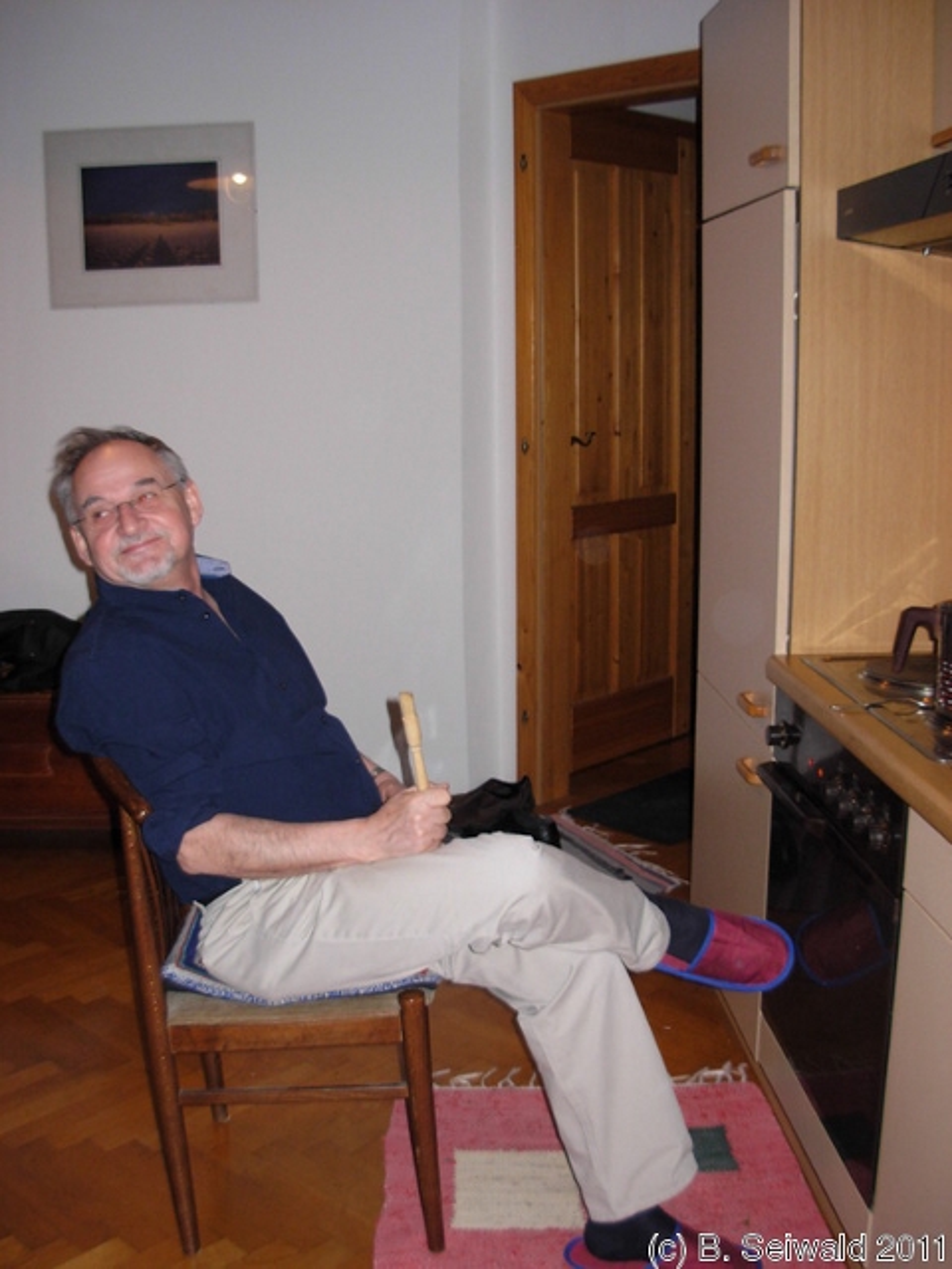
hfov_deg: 37.7
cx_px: 476
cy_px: 634
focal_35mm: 38
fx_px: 1393
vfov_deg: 49.0
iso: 145
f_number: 2.9
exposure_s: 1/58.6
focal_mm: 6.3
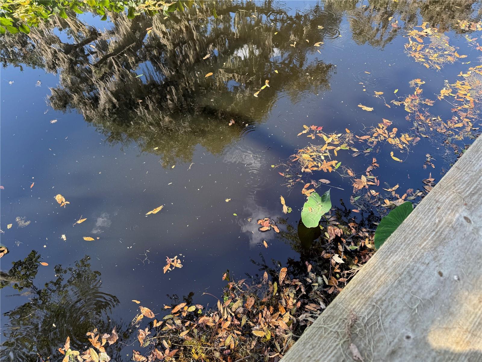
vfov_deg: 56.8
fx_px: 334
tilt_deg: -53.7
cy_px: 181
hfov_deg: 71.6
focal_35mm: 24
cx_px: 241
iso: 80
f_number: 1.78
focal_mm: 6.76
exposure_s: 1/217
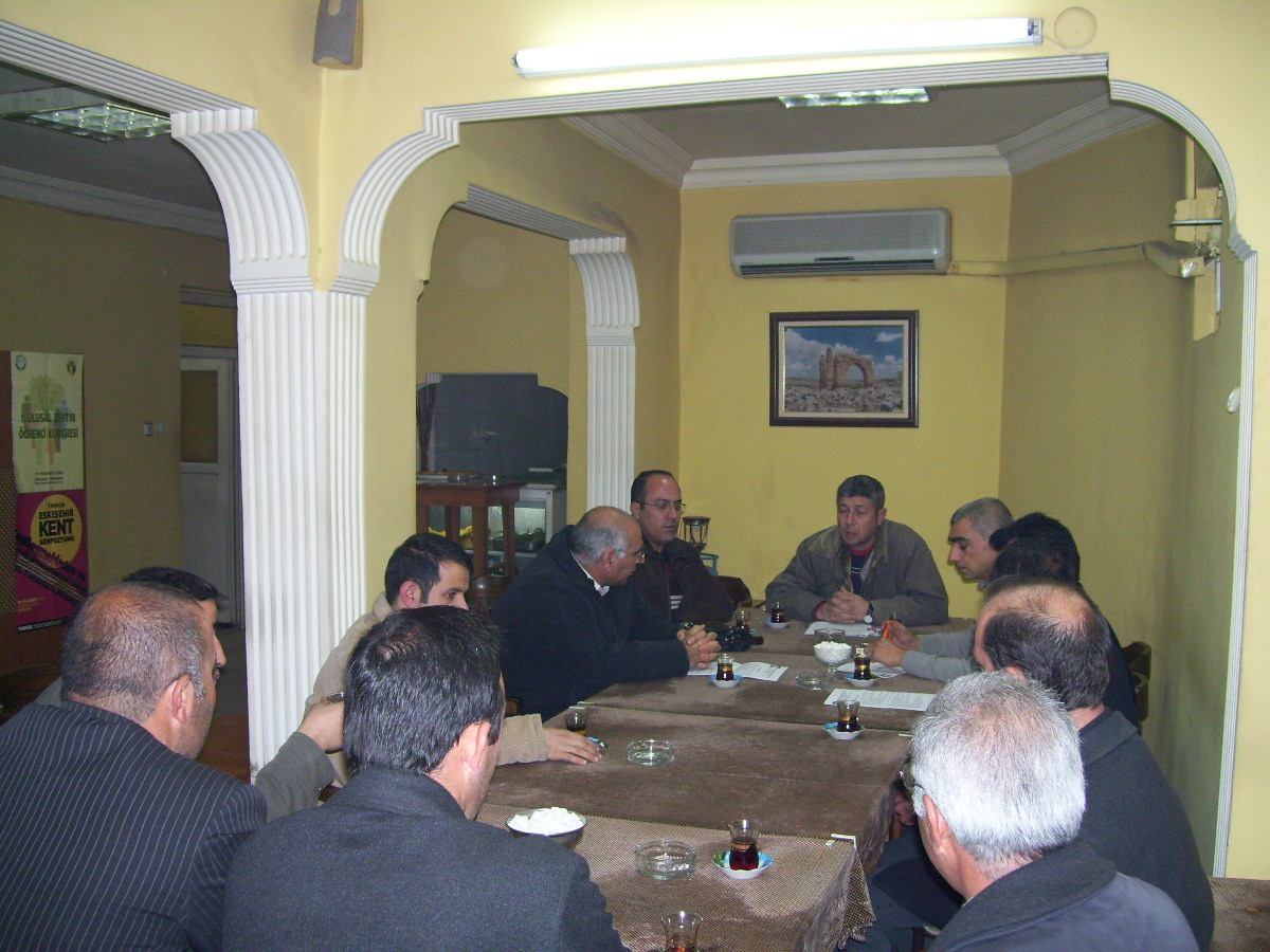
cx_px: 635
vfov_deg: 39.7
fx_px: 1321
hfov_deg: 51.4
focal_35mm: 36
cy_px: 476
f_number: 2.7
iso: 200
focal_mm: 6
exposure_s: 1/60
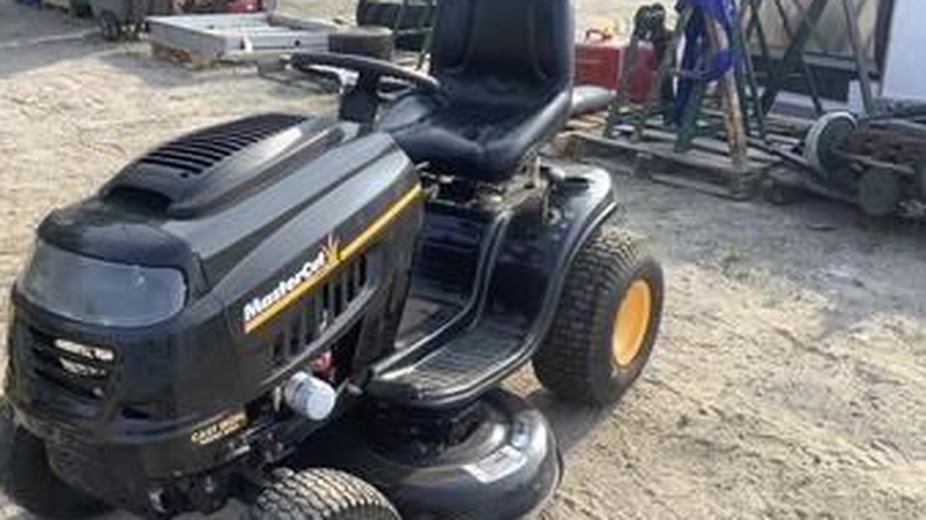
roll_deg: -0.5
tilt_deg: -25.8
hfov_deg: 50.3
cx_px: 389
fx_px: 982
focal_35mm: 40
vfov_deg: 29.6
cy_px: 328
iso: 25
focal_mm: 3.3
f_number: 2.4
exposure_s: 1/302
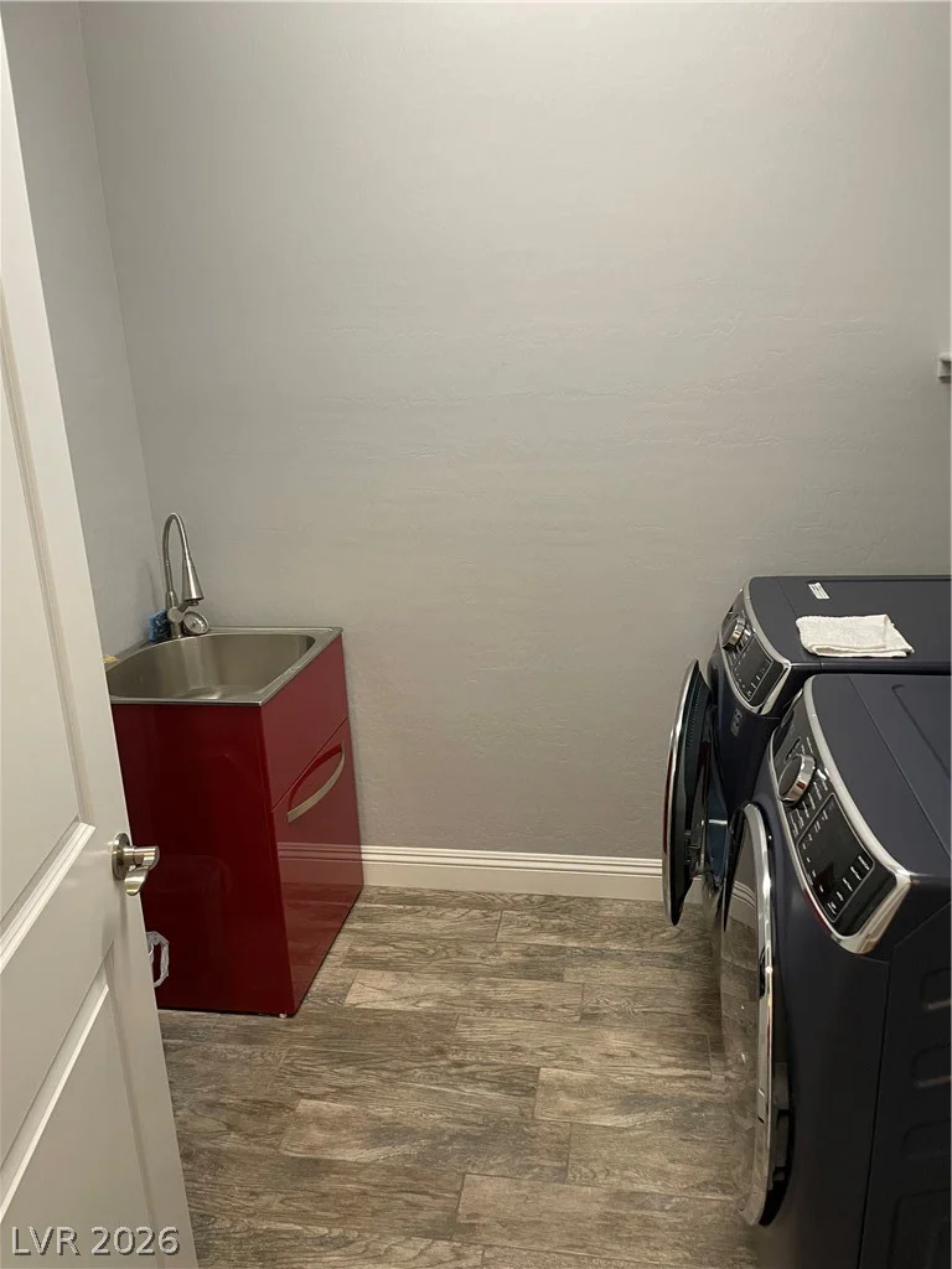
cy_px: 634
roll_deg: +2.7
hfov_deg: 53.1
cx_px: 476
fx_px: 953
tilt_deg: -16.3
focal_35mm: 26
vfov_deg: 67.3
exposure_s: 1/60
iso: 125
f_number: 1.6
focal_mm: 4.2
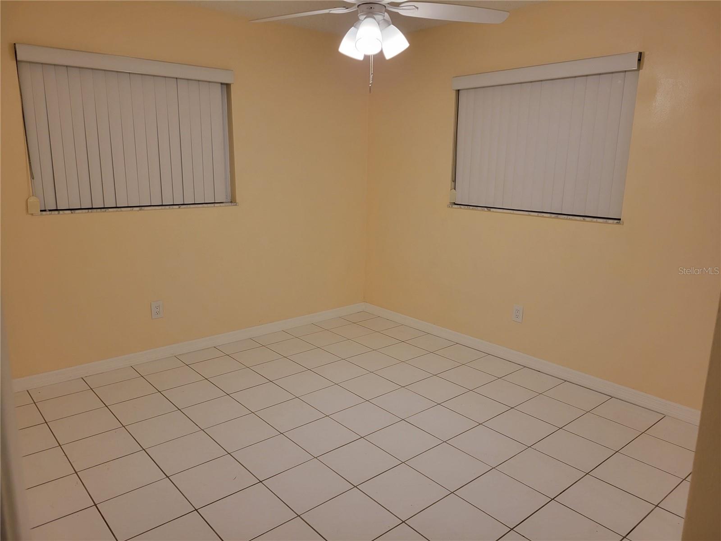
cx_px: 360
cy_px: 270
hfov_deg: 67.3
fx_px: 542
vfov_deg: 53.1
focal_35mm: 26
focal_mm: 5.4
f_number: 1.8
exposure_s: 1/120
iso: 160
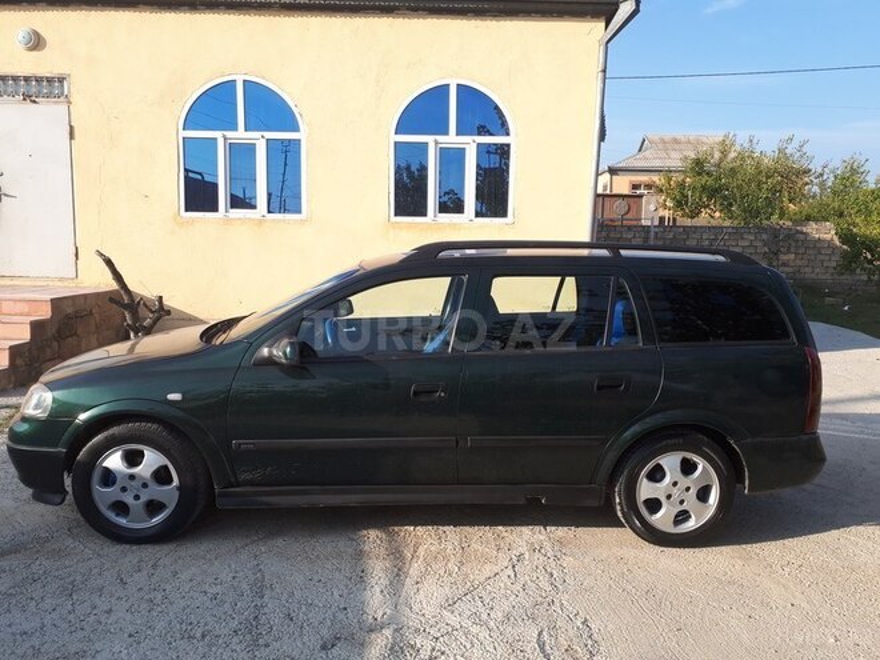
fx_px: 686
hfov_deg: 65.3
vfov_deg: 51.4
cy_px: 330
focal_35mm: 27
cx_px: 440
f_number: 1.9
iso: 40
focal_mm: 3.6
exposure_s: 1/740
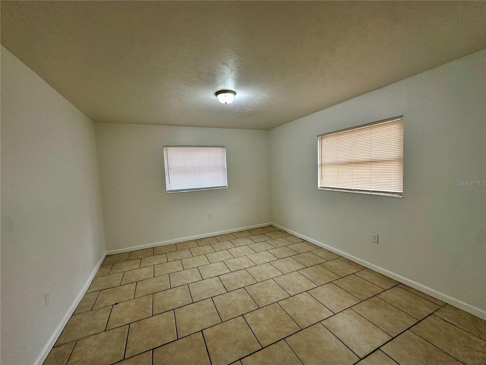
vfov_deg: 85.7
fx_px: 197
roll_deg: +1.9
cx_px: 243
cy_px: 182
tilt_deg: -3.6
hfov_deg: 102.1
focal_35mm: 14
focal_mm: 2.22
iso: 160
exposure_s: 1/60
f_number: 2.2
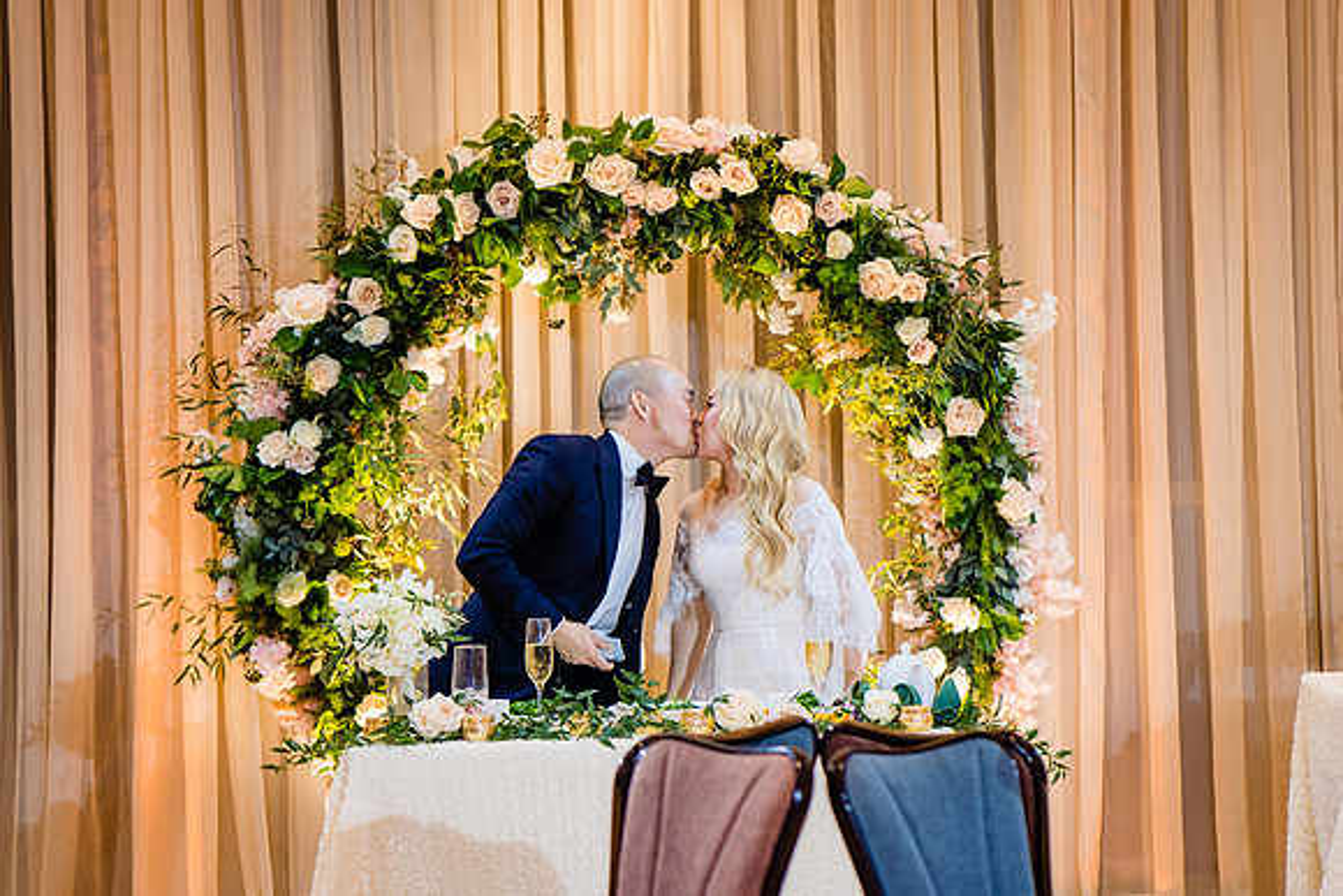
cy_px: 359
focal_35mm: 109
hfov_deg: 18.8
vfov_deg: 12.6
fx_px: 4063
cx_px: 808
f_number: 2.5
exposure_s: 1/200
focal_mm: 85
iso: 1250
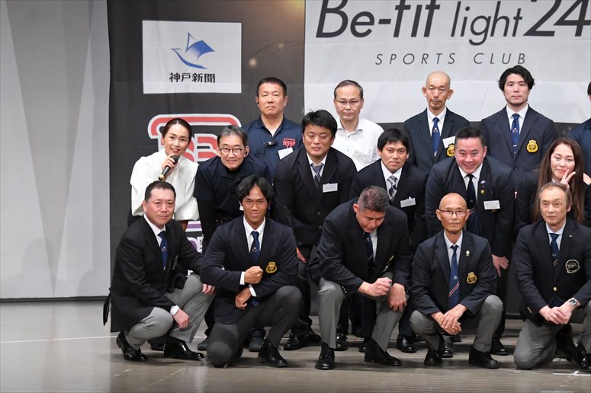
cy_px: 196
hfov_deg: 11.8
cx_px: 296
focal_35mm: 174
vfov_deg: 7.9
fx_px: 2855
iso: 6400
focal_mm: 116
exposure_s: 1/400
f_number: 5.6
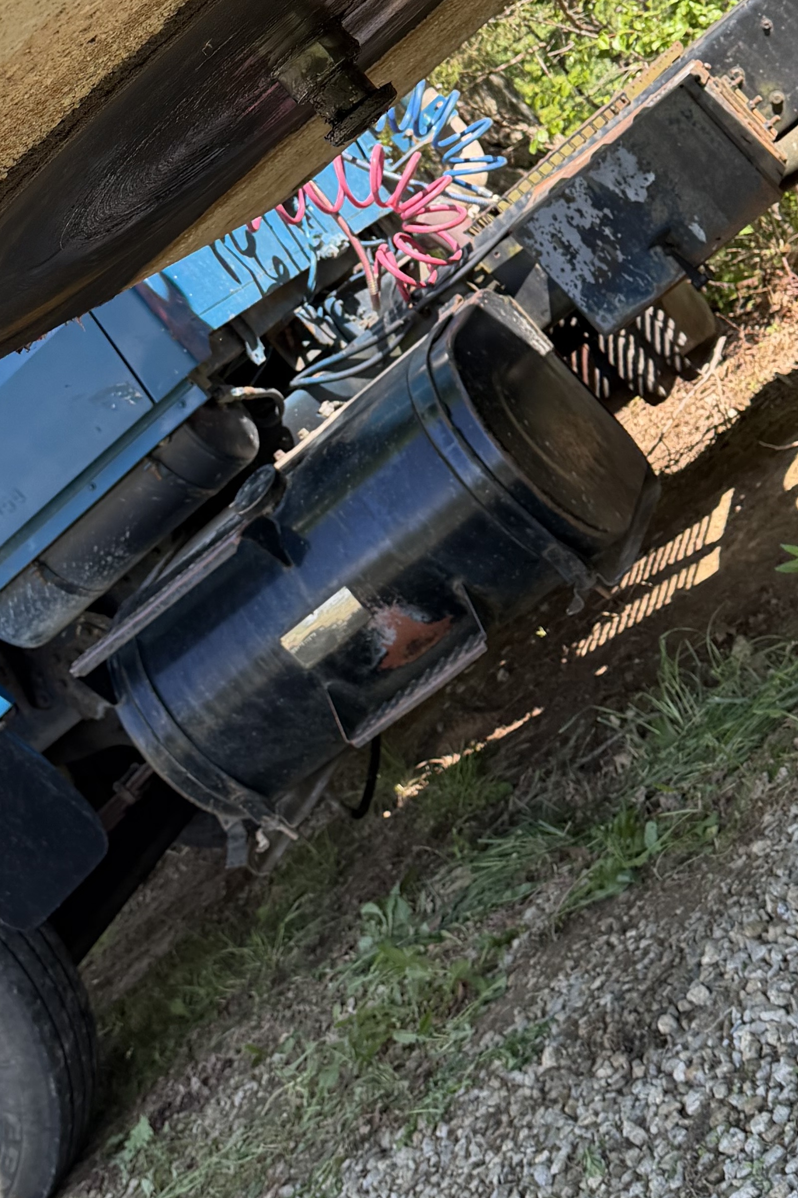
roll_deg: +39.3
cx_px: 279
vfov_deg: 33.2
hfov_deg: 22.9
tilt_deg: -2.4
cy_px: 288
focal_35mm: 59
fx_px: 1962
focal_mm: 6.76
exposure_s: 1/979
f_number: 1.78
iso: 100
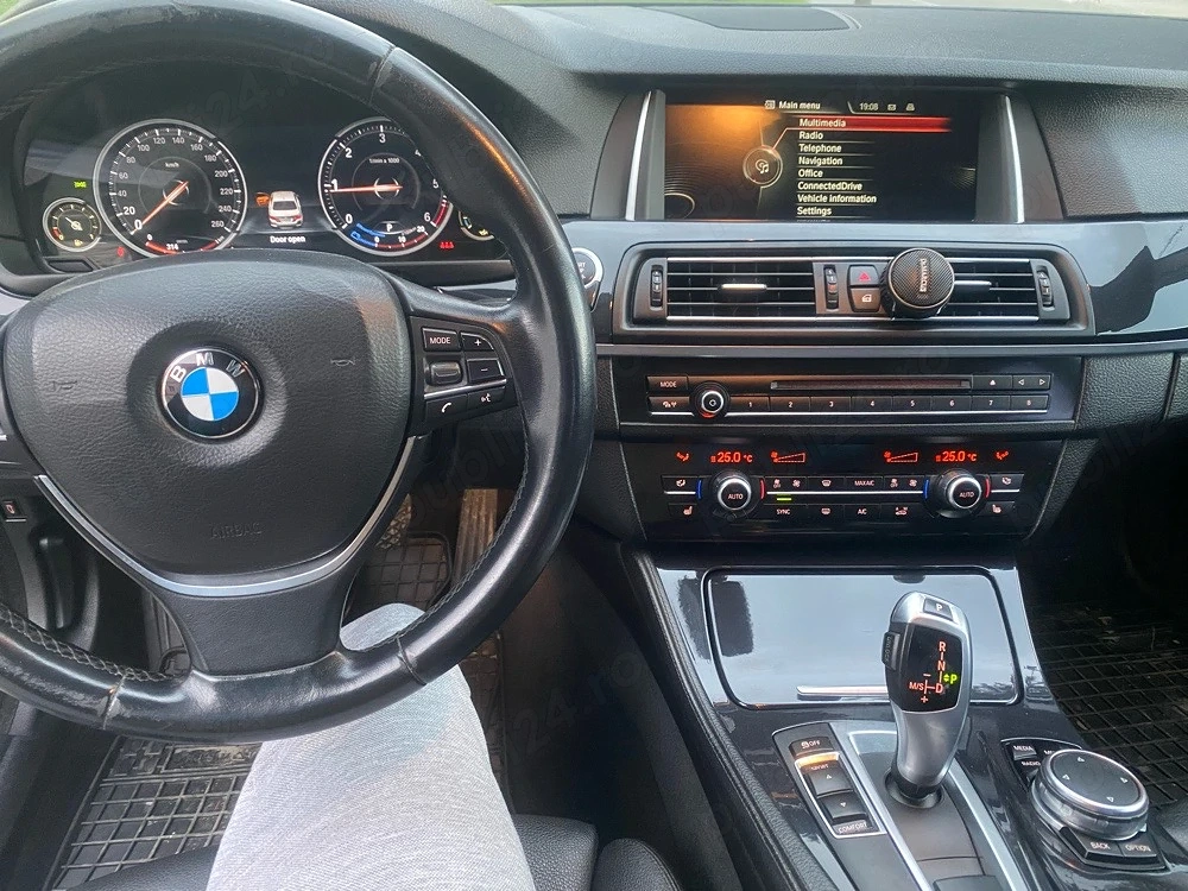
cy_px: 446
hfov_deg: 67.3
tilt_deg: -31.0
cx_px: 594
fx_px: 892
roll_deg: -1.6
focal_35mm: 26
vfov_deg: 53.1
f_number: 1.8
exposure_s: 1/35
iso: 400
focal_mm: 4.25
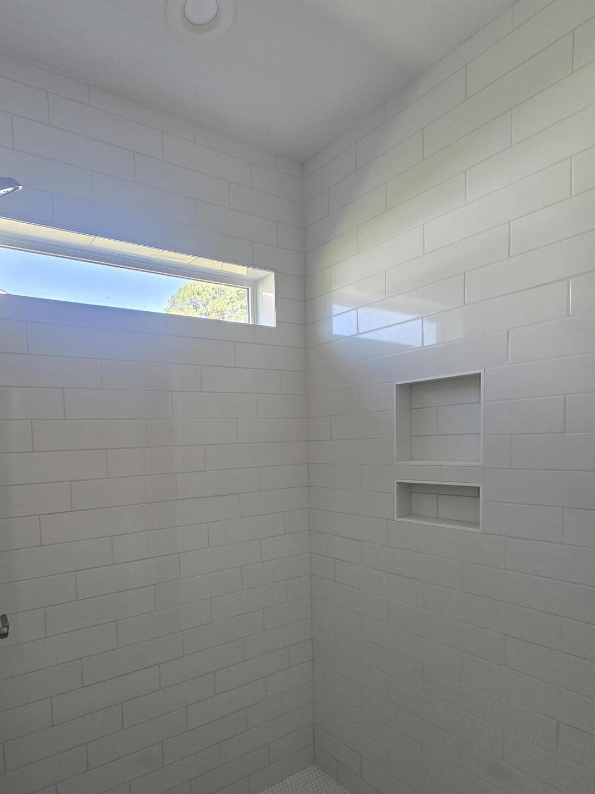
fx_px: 413
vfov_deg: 86.5
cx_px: 187
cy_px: 482
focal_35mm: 18
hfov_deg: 69.1
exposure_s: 1/60
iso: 100
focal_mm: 2.2
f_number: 2.2
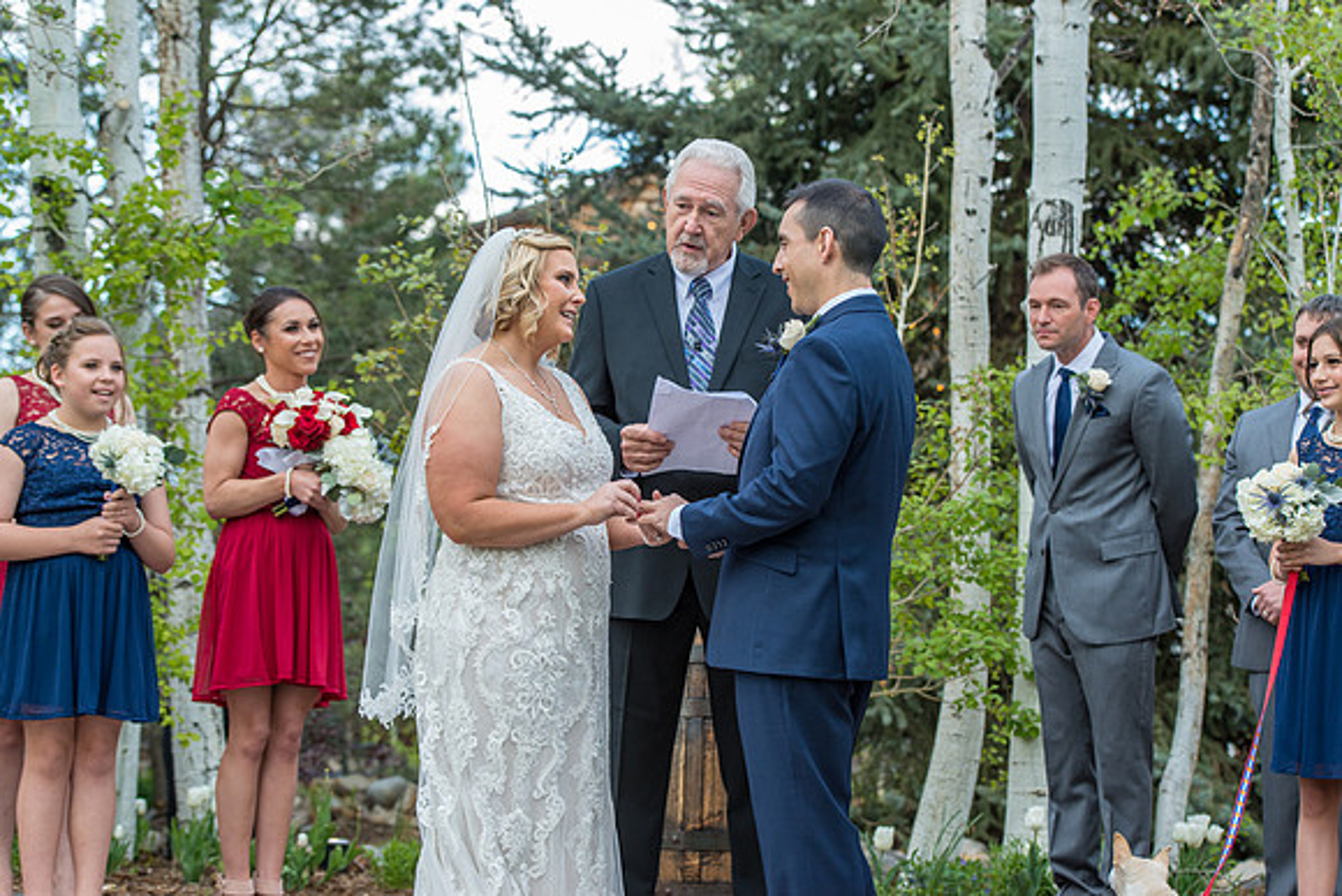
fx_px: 2983
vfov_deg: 17.1
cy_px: 448
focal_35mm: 80
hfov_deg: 25.4
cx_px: 671
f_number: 5
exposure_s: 1/200
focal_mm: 80
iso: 400
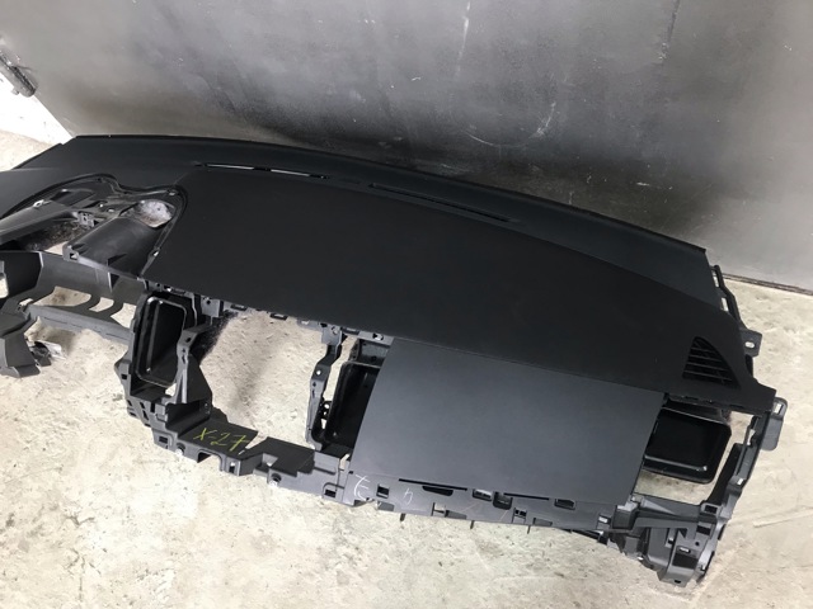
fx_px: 658
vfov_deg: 49.7
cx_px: 406
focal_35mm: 28
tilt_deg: -61.7
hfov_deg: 63.4
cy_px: 304
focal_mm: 3.99
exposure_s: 1/33
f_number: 1.8
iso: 32
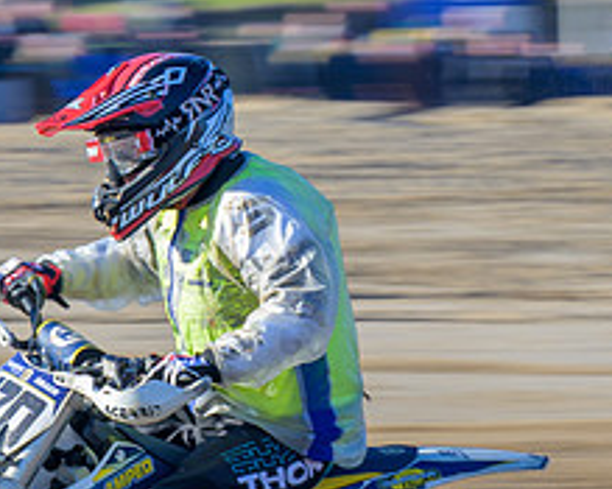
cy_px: 445
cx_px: -50
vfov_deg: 2.9
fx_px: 9740
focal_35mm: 538
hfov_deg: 3.6
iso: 72
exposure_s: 1/100
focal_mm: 110
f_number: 8
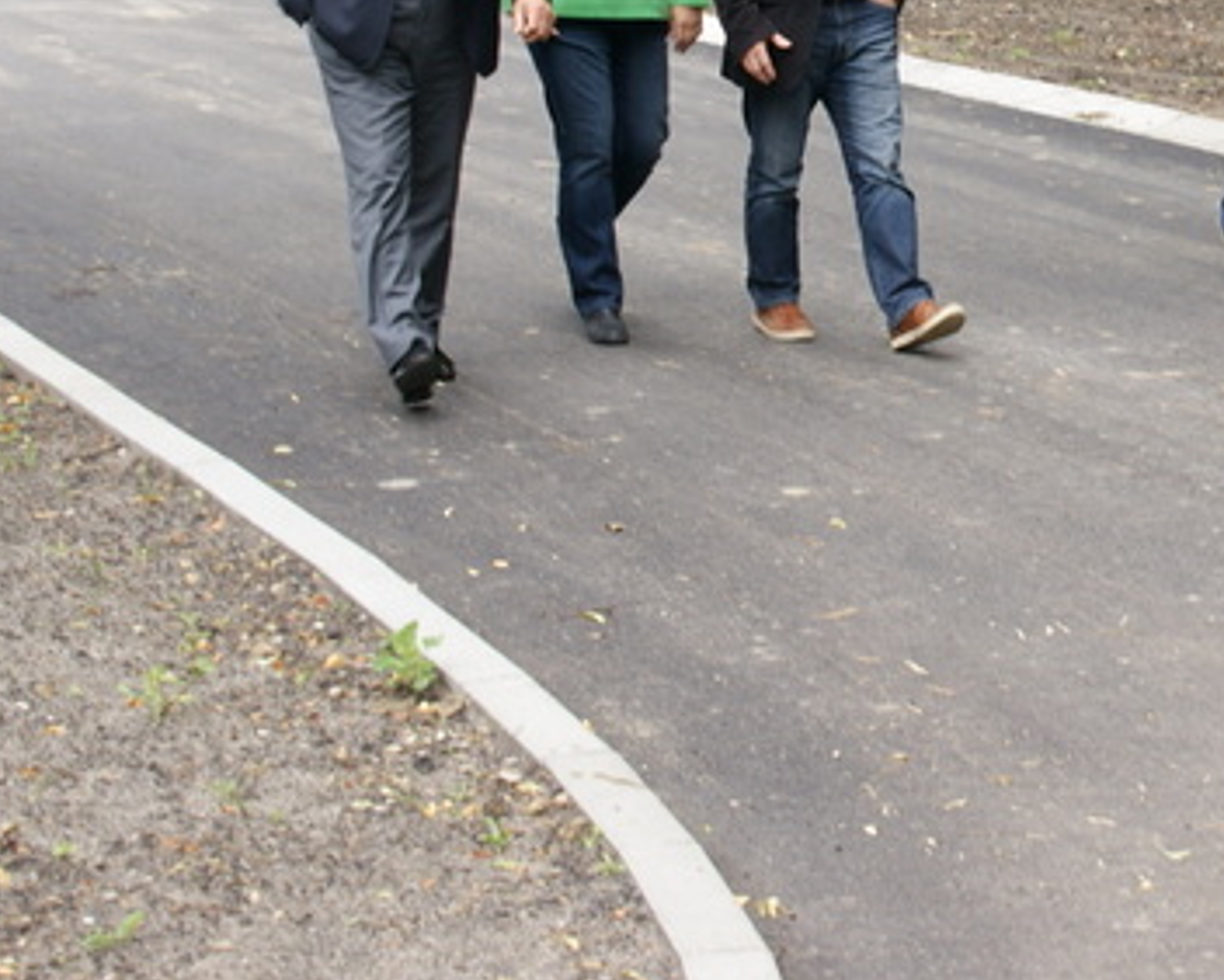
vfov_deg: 13.6
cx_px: 970
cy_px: 64
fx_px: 4060
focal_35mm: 112
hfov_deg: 17.0
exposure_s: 1/60
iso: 100
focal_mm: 28
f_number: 7.1
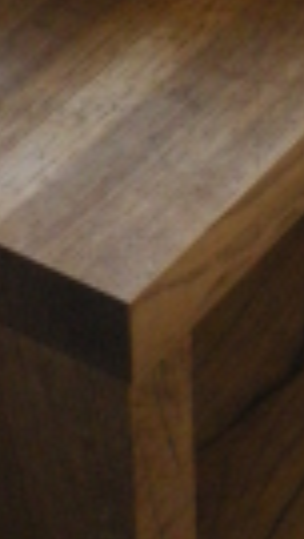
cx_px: 132
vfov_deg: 14.3
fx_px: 2134
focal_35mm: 149
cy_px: 60
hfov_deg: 8.1
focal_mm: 6.3
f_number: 3.1
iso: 500
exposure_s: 1/50
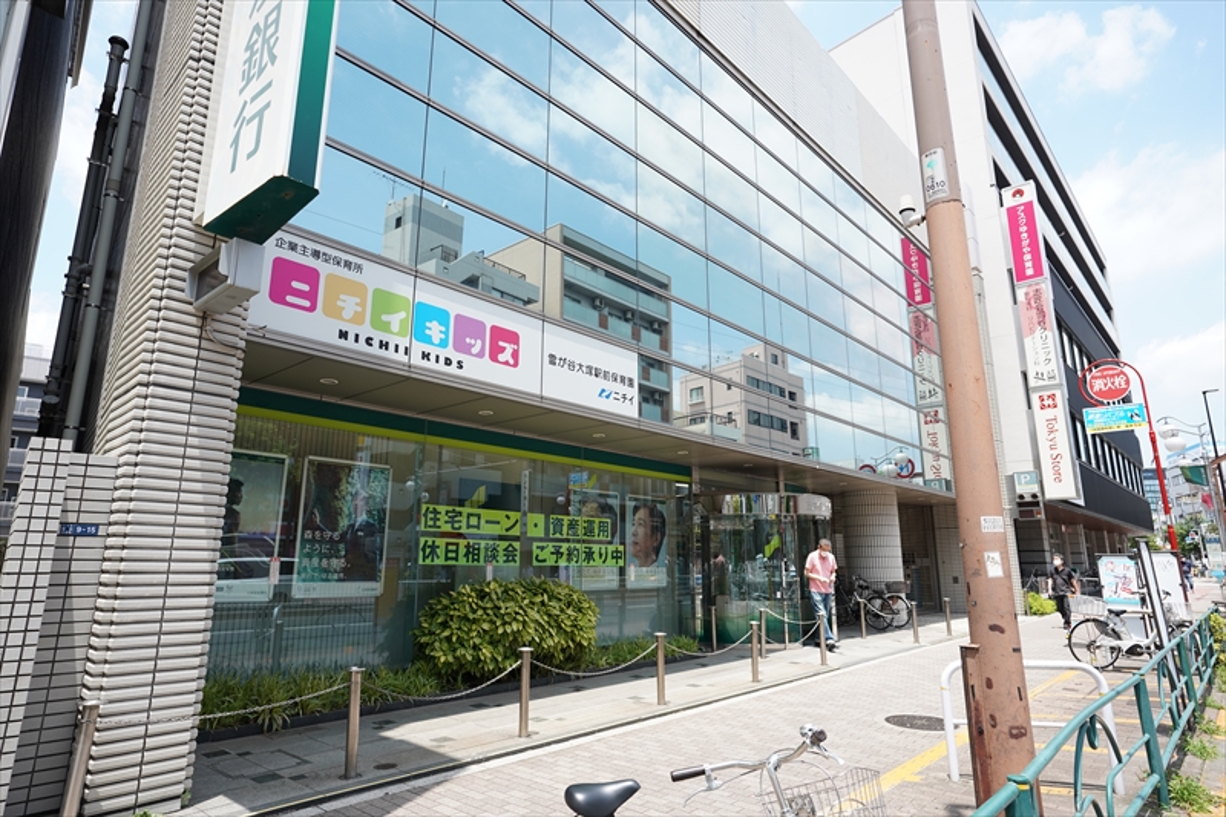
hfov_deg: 84.0
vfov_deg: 61.9
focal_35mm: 20
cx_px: 613
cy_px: 408
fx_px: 681
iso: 100
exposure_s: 1/400
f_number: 4
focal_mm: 20
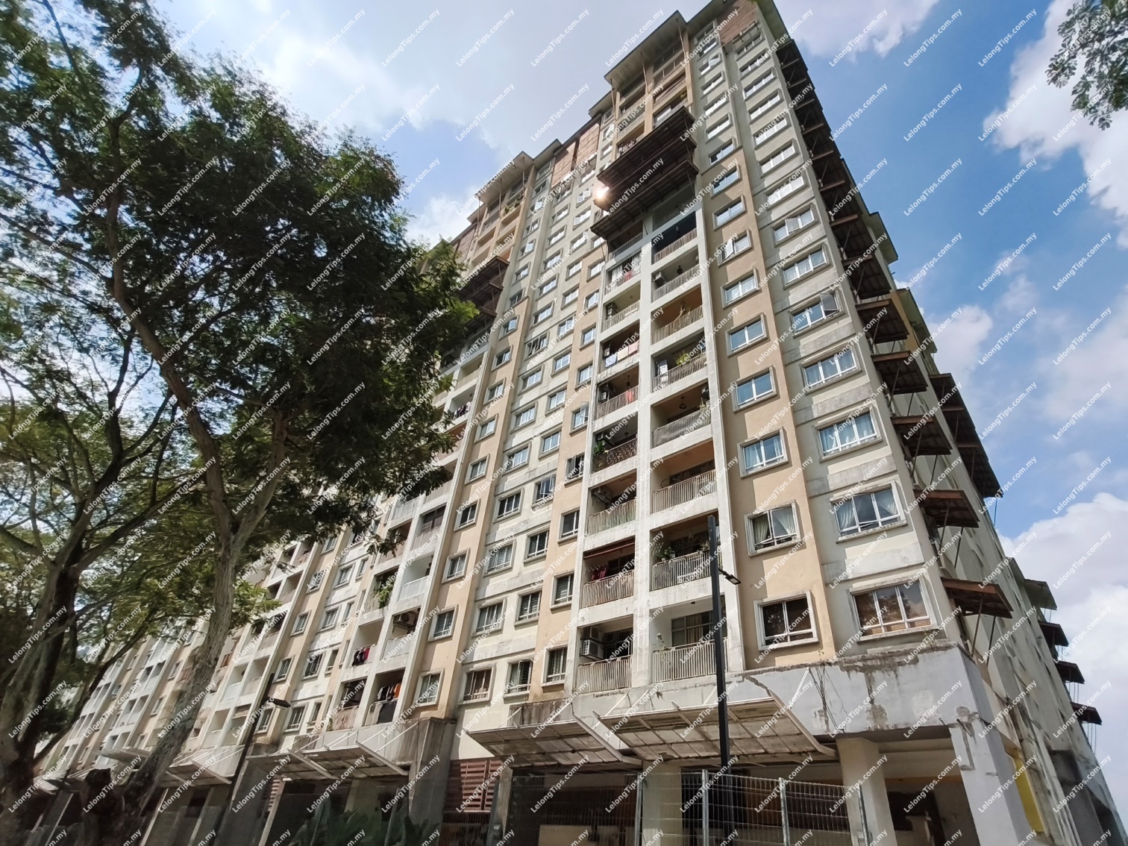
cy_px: 423
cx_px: 564
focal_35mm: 15
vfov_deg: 81.7
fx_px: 489
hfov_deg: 98.2
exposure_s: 1/4237
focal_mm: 1.67
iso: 50
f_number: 2.2
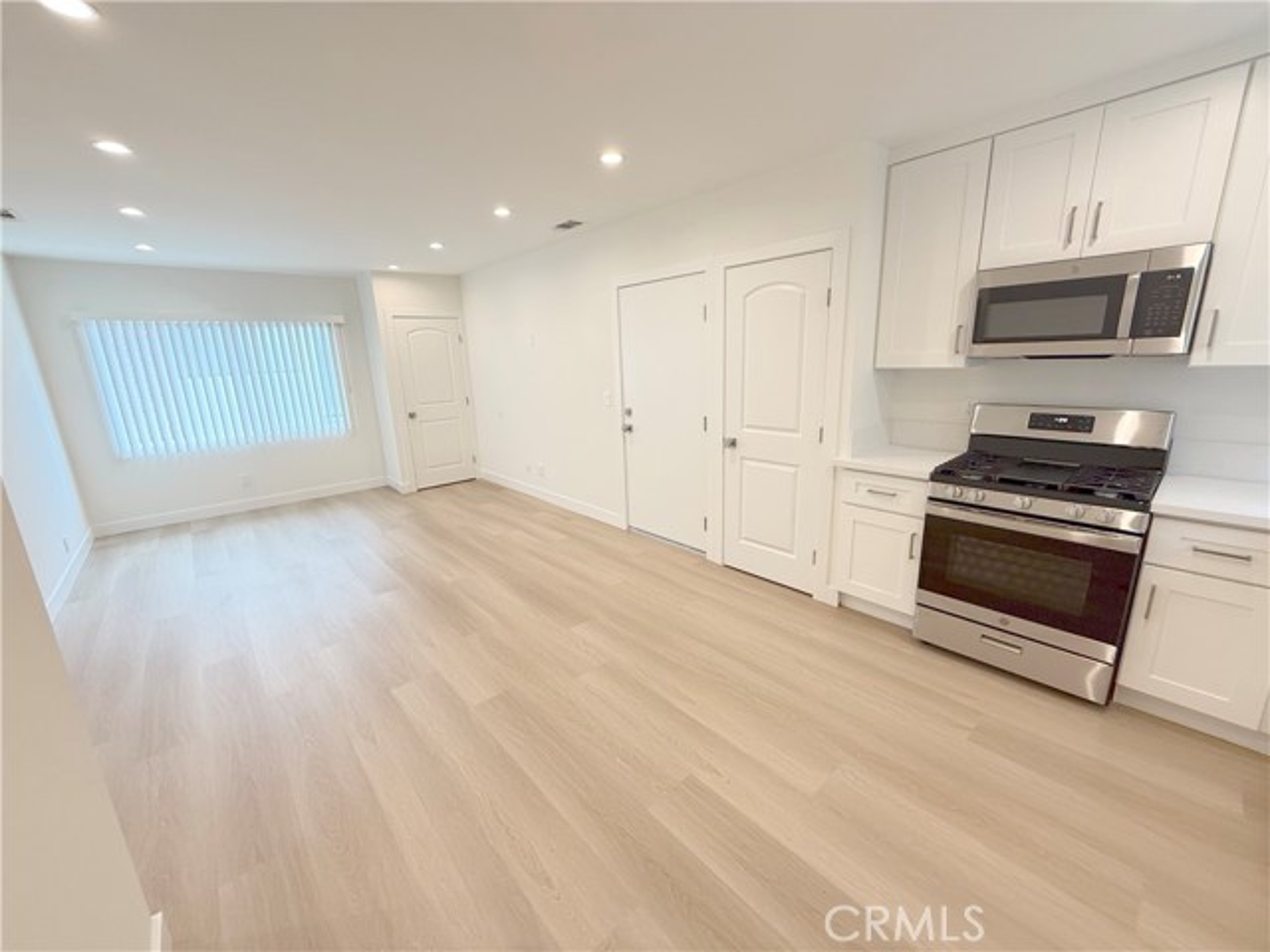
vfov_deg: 85.7
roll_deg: +2.9
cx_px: 635
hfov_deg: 102.1
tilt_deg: -13.3
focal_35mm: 14
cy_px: 476
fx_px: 514
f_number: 2.2
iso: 200
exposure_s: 1/120
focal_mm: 2.22
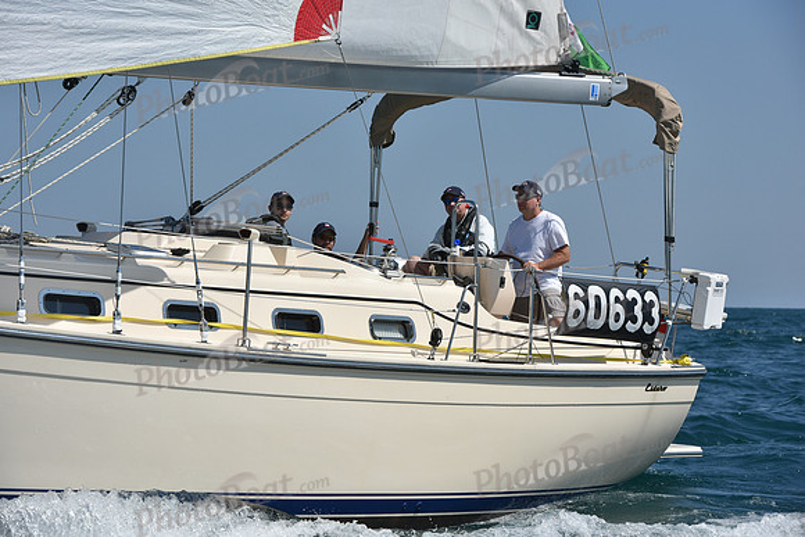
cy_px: 268
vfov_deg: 10.6
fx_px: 2907
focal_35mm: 130
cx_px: 402
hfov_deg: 15.8
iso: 250
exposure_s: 1/1600
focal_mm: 130
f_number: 9
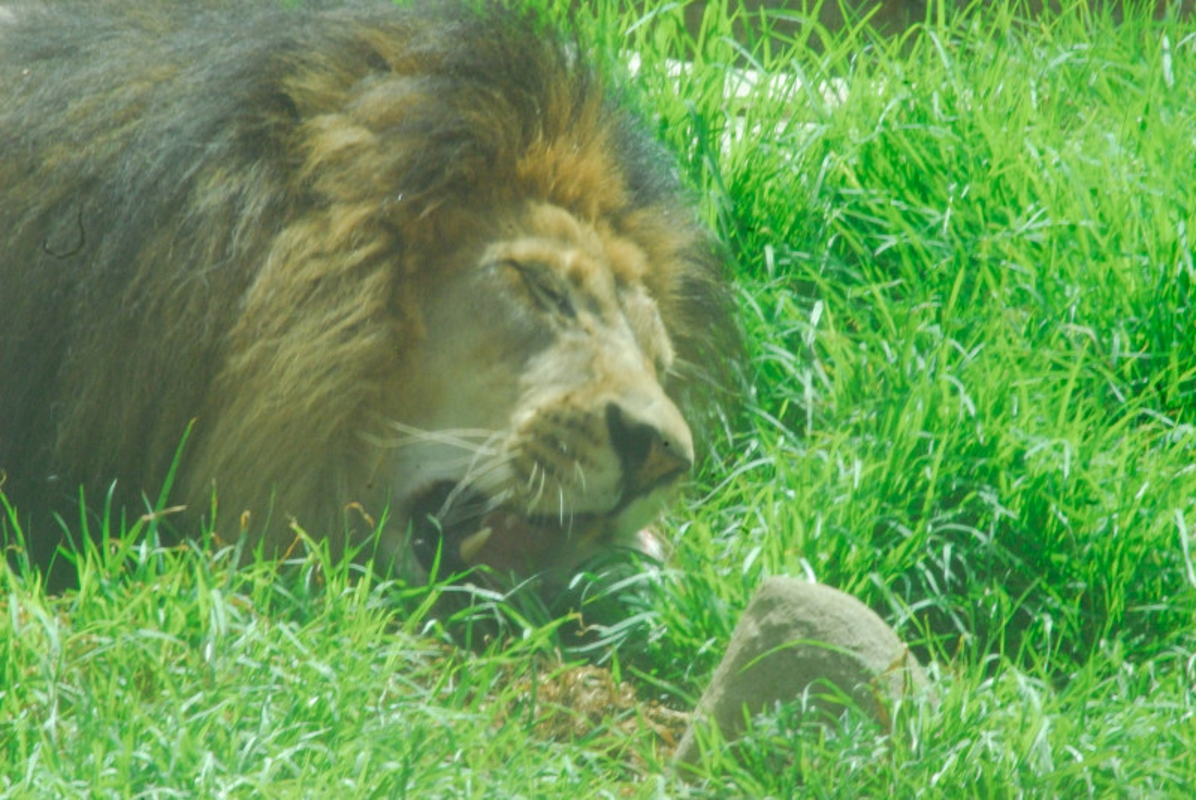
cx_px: 598
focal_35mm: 450
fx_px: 14963
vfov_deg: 3.1
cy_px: 400
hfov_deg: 4.6
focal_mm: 300
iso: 1600
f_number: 32
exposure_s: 1/90
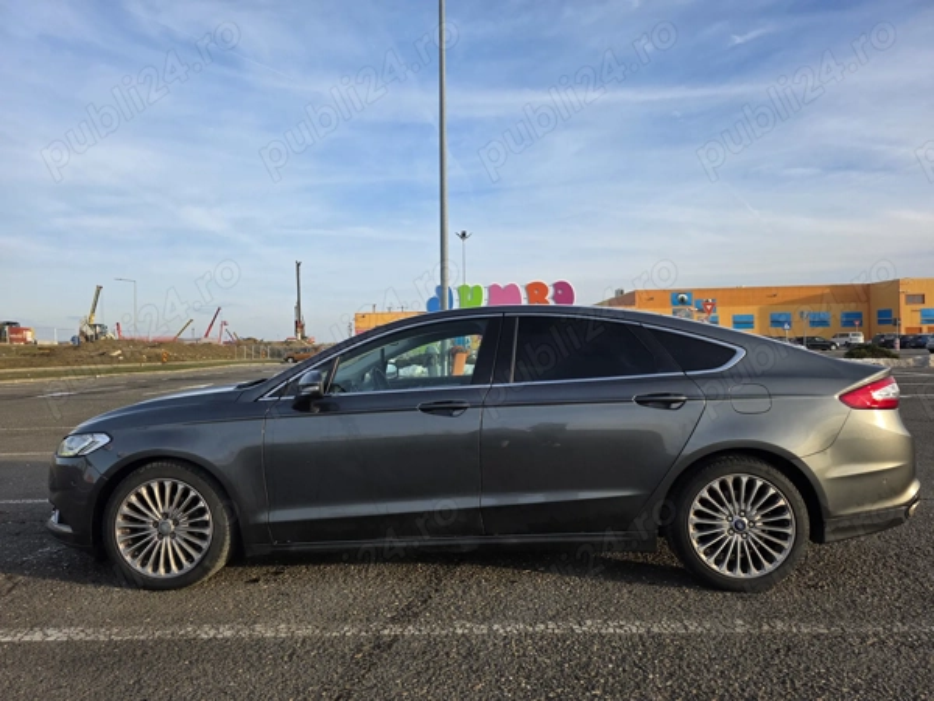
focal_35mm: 23
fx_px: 621
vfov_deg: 58.9
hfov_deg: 73.9
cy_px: 350
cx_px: 467
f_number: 1.7
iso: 80
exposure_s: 1/1941
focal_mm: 6.3
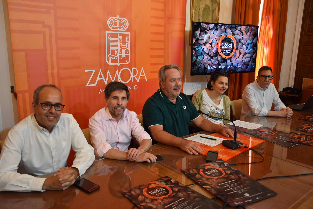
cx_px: 156
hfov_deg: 61.9
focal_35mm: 30
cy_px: 104
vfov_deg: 43.6
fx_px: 261
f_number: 3.5
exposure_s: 1/60
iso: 800
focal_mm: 20
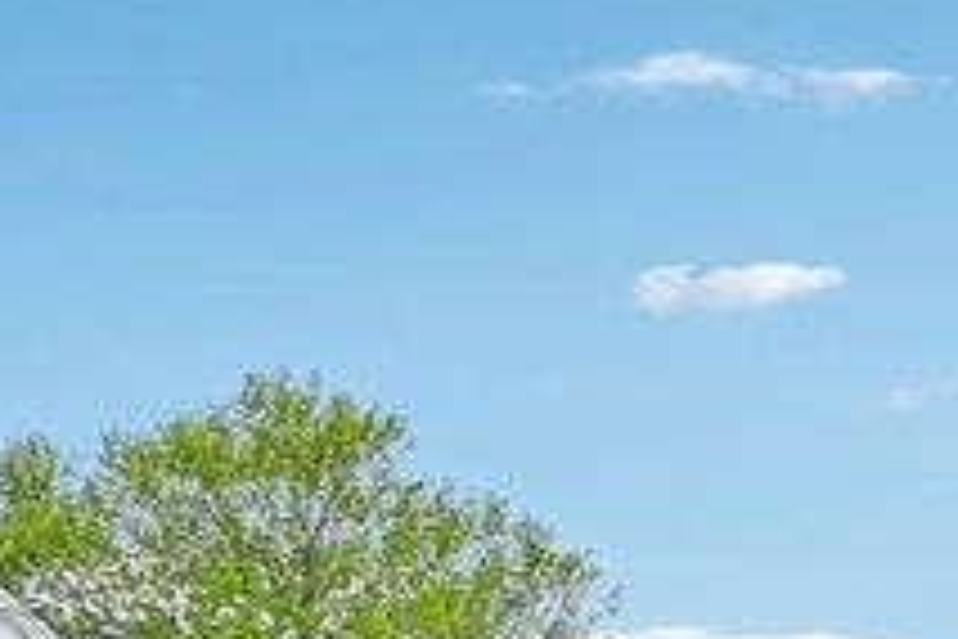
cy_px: 1073
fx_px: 2049
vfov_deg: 15.7
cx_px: 1210
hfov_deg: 23.6
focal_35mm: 77
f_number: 8
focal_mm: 16
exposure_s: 1/640
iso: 400
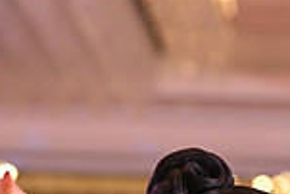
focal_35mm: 392
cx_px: 177
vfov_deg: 3.5
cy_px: 347
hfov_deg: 5.3
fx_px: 3161
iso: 1600
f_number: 4.5
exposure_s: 1/250
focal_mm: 102
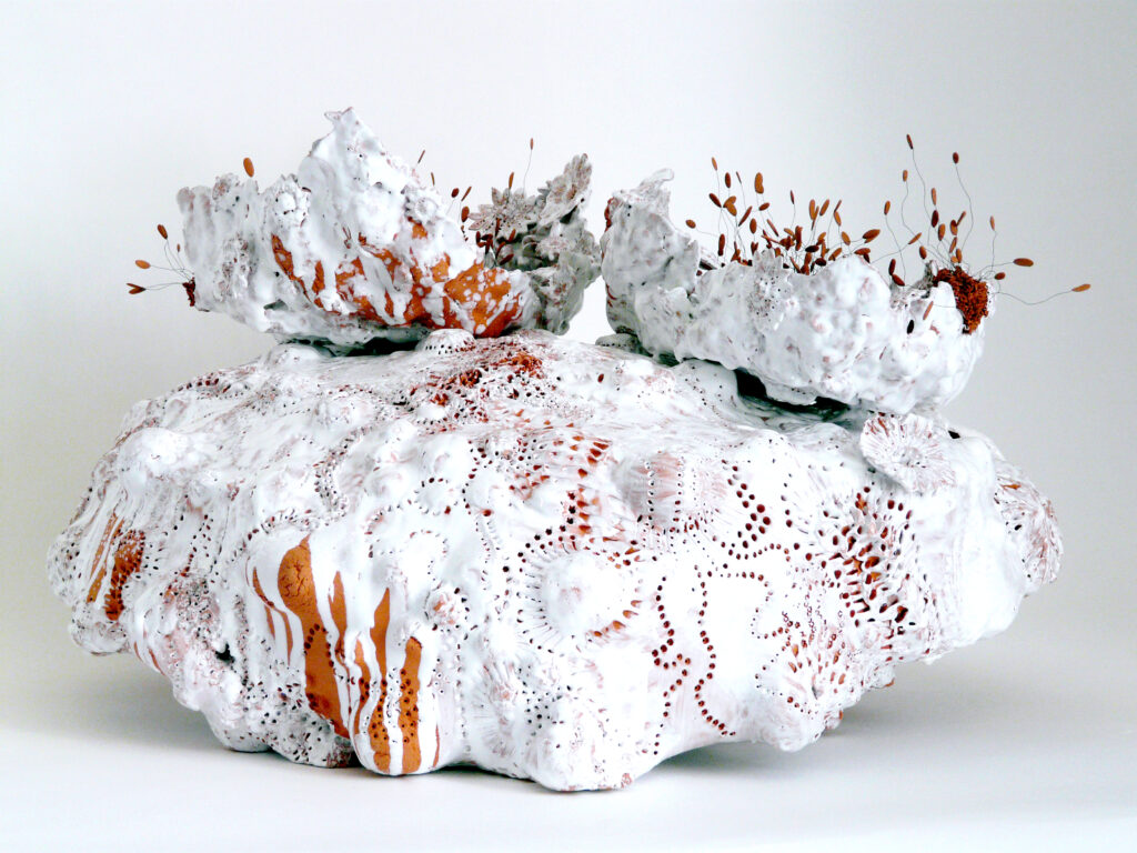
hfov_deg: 24.1
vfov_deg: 18.2
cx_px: 568
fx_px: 2661
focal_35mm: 81
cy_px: 426
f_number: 3.2
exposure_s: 1/50
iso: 200
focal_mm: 13.3
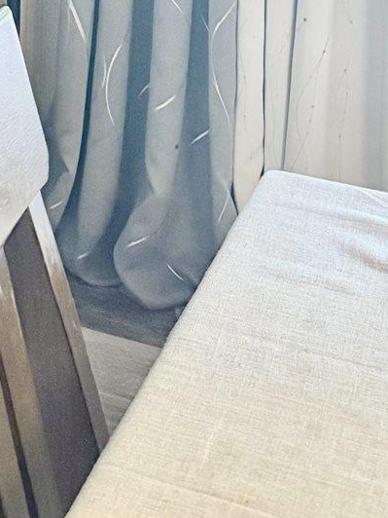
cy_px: -365
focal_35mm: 104
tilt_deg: -4.2
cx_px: -316
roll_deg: -0.7
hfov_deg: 12.9
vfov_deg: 16.4
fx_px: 1554
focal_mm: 6.76
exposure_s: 1/40
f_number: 1.78
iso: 640
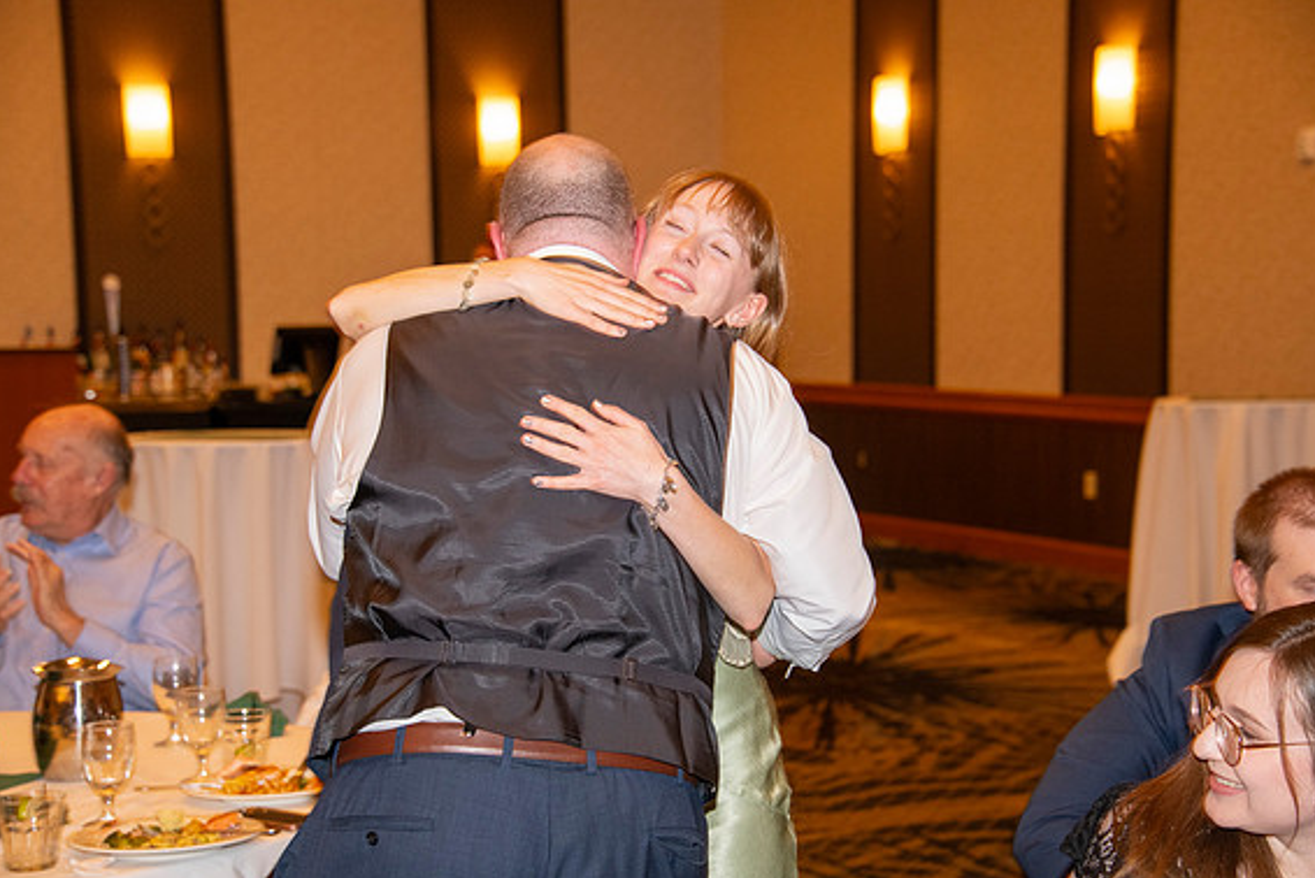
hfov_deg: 24.2
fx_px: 3070
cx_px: 664
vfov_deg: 16.3
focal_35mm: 84
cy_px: 447
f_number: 5.6
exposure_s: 1/60
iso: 2000
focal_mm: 82
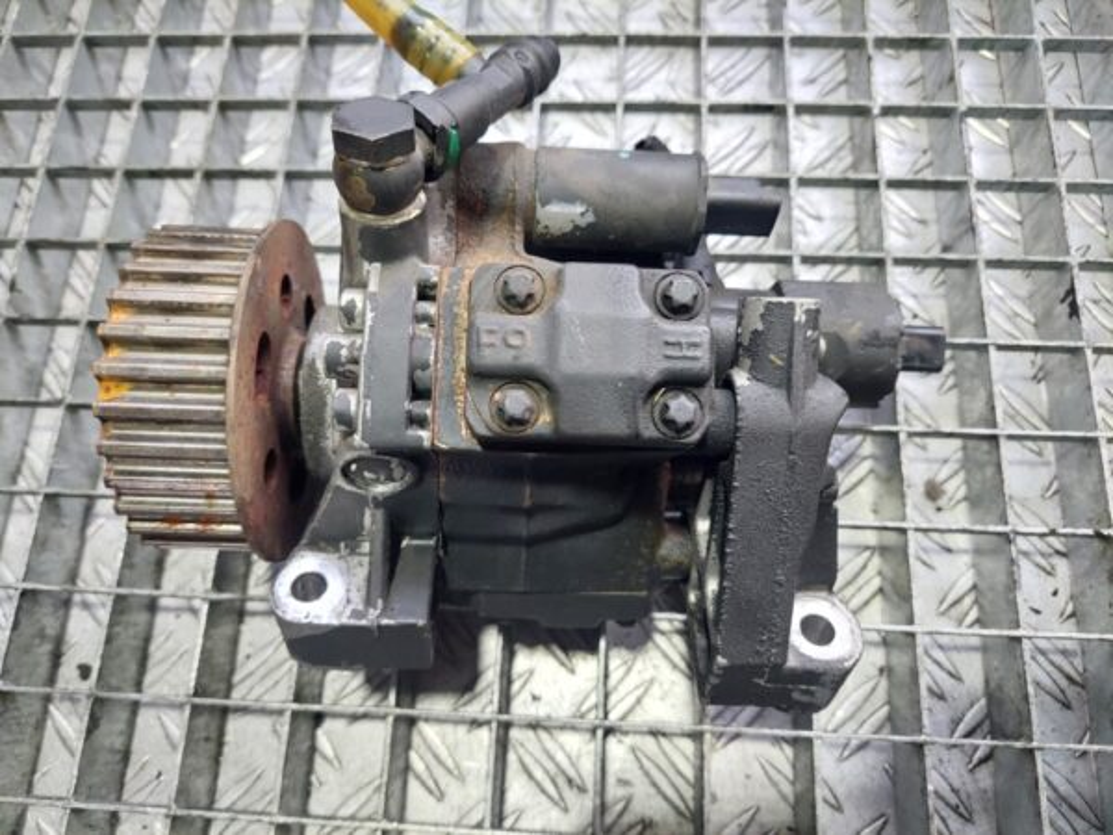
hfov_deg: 69.4
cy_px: 418
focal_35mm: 25
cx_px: 556
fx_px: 804
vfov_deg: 54.9
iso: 200
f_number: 1.8
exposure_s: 1/50
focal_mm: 5.23
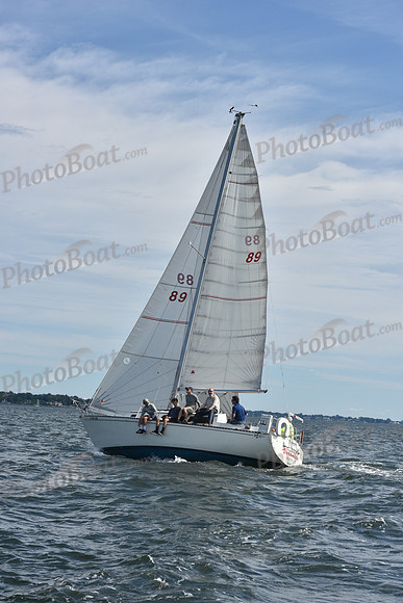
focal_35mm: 70
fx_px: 1175
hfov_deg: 19.5
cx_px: 202
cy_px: 302
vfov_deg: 28.8
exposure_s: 1/1000
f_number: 10
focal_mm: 70
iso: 320
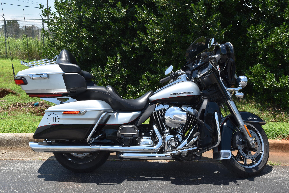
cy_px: 96
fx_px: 349
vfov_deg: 30.8
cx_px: 144
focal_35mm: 44
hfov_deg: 45.0
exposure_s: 1/200
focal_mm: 29
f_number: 10
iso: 100
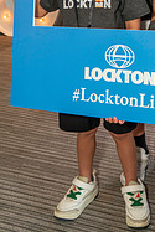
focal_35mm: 65
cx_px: 157
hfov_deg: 20.3
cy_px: -22
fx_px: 419
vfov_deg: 28.2
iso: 1000
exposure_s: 1/200
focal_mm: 27
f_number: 4.5
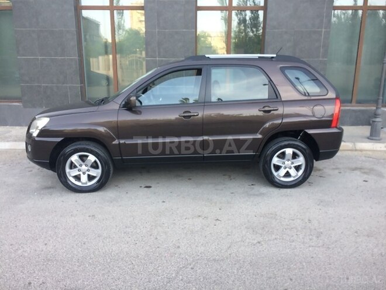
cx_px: 193
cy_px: 145
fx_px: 323
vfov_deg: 48.2
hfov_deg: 61.7
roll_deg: -0.2
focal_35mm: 29
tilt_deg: -13.2
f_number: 2.2
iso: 50
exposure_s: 1/100
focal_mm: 4.15
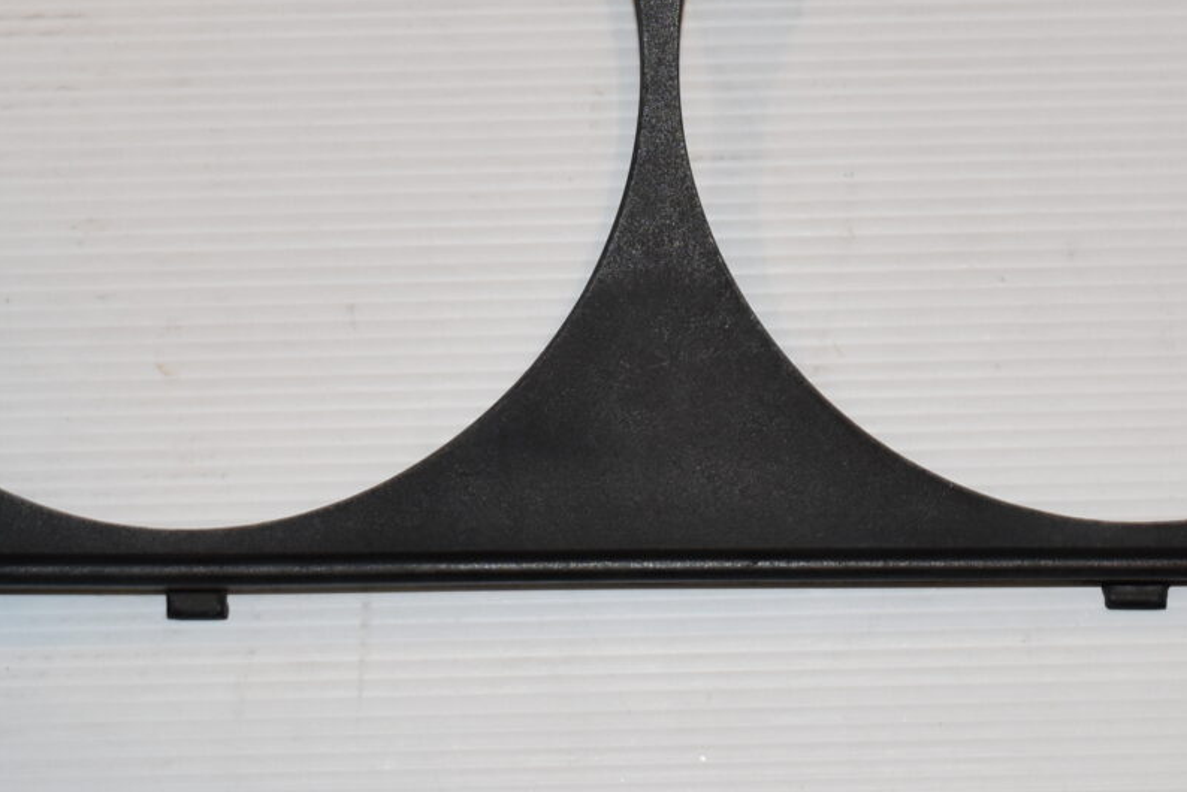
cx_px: 595
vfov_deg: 7.9
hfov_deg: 11.8
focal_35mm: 174
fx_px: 5739
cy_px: 144
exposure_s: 1/80
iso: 800
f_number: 4.8
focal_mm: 36
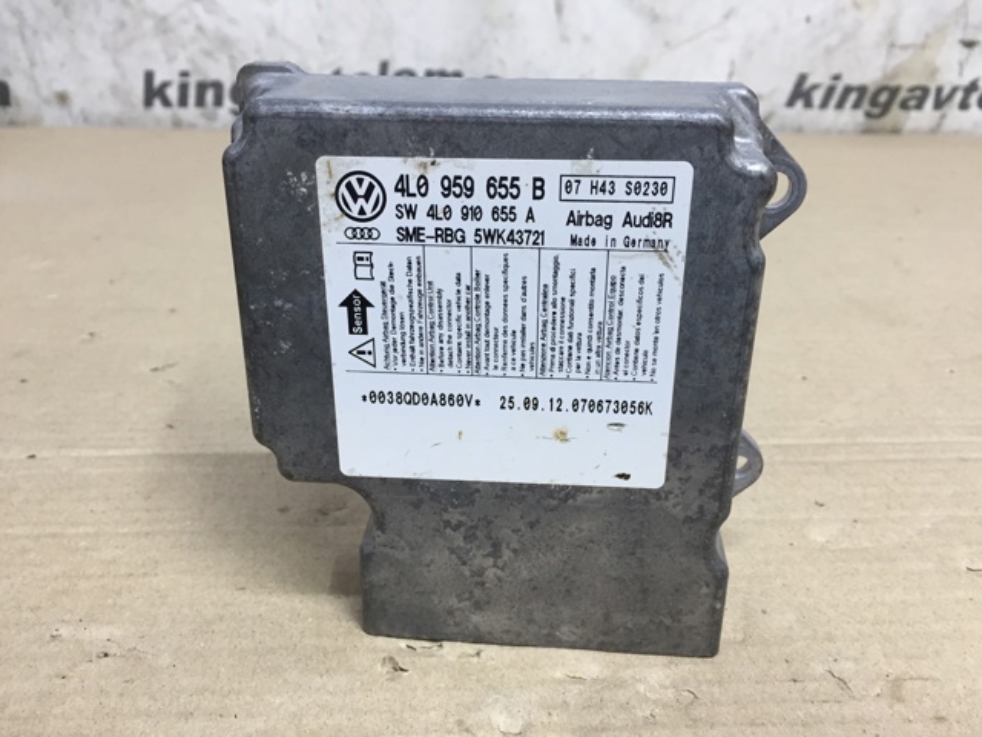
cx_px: 491
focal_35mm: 29
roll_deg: -1.6
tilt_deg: -25.5
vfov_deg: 48.2
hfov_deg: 61.7
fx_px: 823
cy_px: 368
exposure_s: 1/33
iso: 64
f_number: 2.2
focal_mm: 4.15
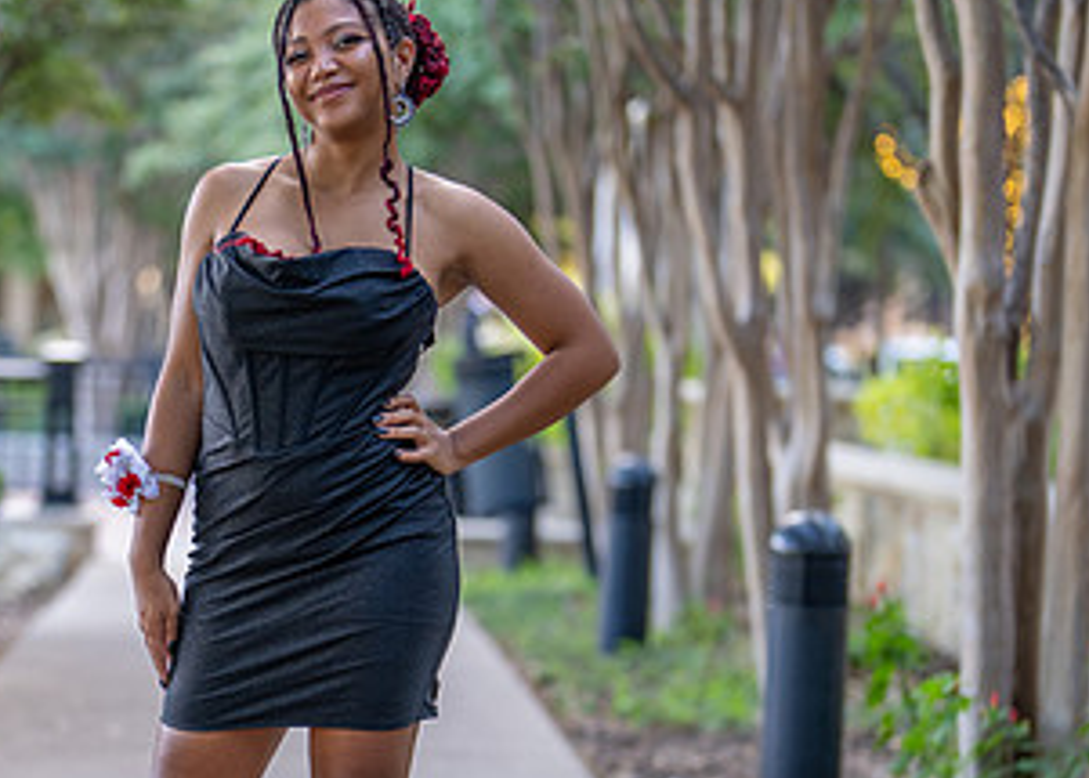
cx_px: 338
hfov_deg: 17.7
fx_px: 3495
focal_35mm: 113
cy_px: 595
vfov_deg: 12.7
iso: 160
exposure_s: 1/320
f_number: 1.2
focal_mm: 50
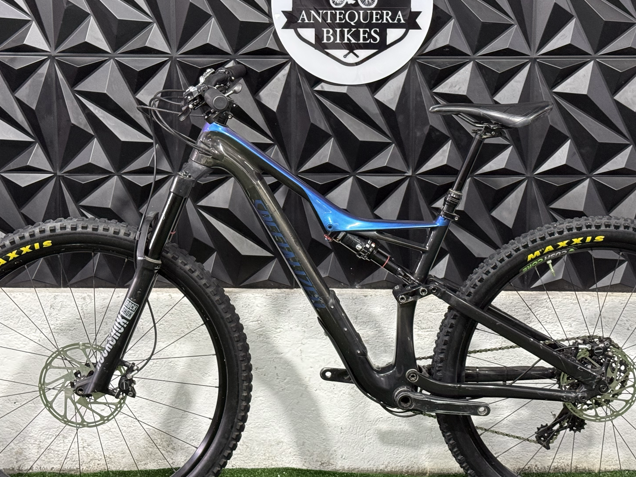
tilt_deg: -10.7
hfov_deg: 29.0
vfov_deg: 21.9
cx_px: 334
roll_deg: -0.7
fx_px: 1231
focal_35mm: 67
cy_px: 217
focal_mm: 6.76
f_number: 1.78
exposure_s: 1/60
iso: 200
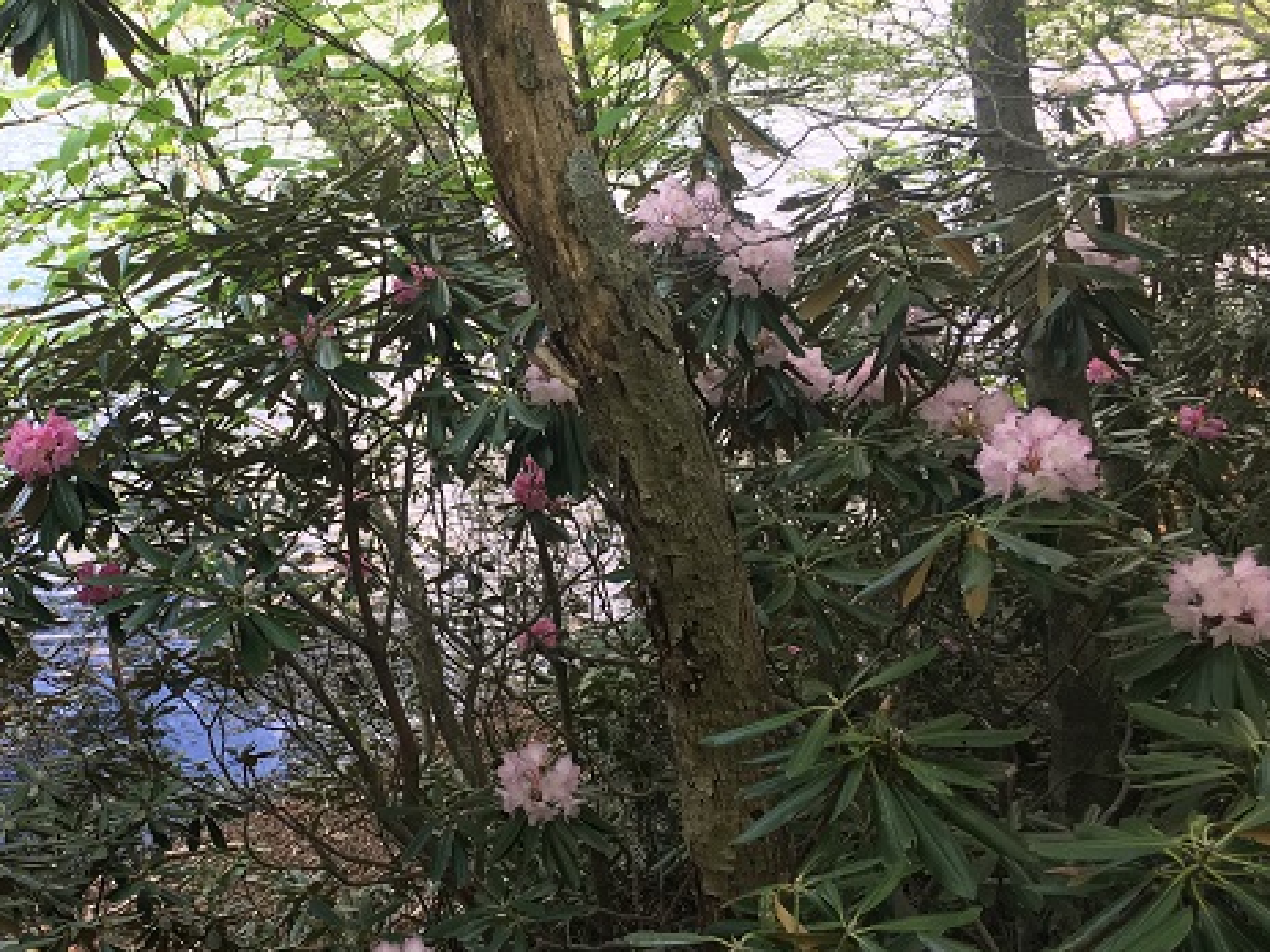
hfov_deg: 40.9
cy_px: 388
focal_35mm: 45
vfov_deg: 32.1
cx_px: 318
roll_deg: -0.4
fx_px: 1651
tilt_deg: -25.4
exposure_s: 1/120
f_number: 2.2
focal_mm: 4.15
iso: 40
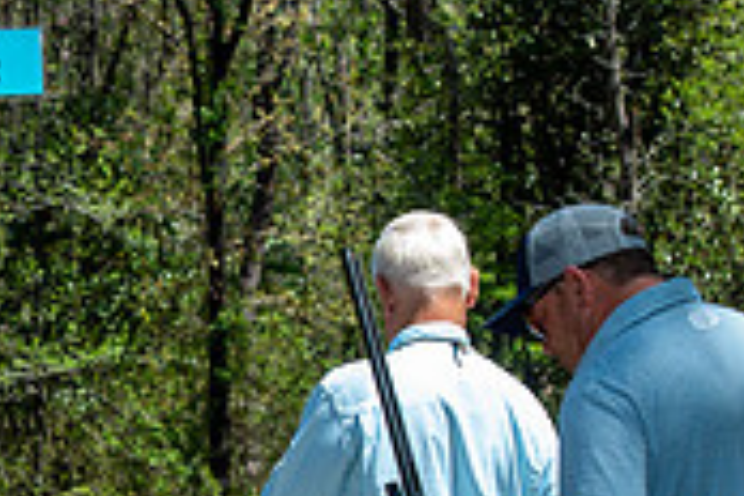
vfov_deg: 5.9
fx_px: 4815
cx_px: 9
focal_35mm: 233
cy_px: 496
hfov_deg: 8.8
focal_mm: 70
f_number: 10
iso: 220
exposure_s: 1/250
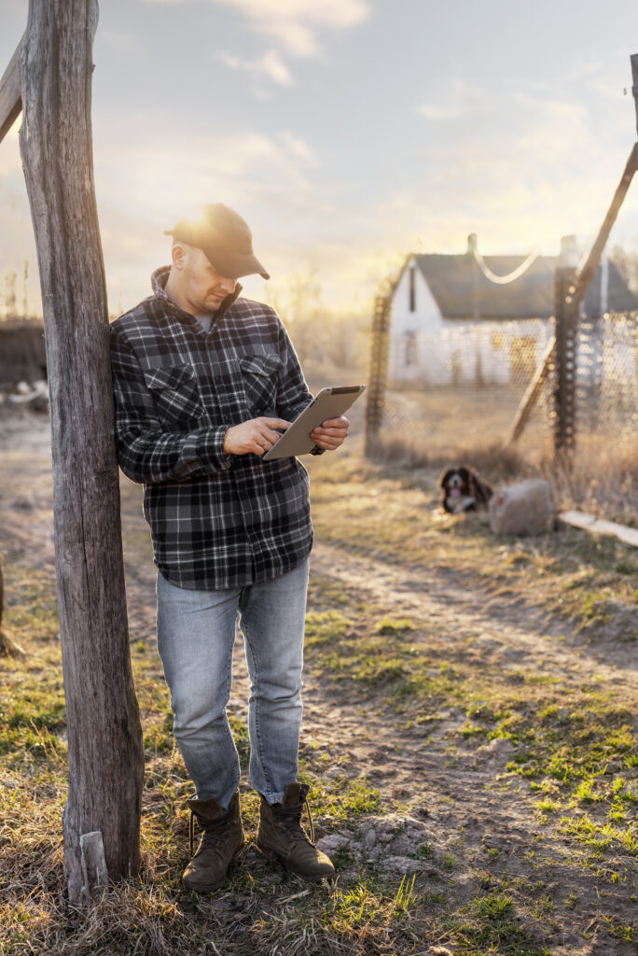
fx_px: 1327
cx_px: 319
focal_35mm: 50
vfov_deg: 39.6
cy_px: 478
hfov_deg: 27.0
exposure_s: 1/800
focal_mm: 50
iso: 320
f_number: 2.8
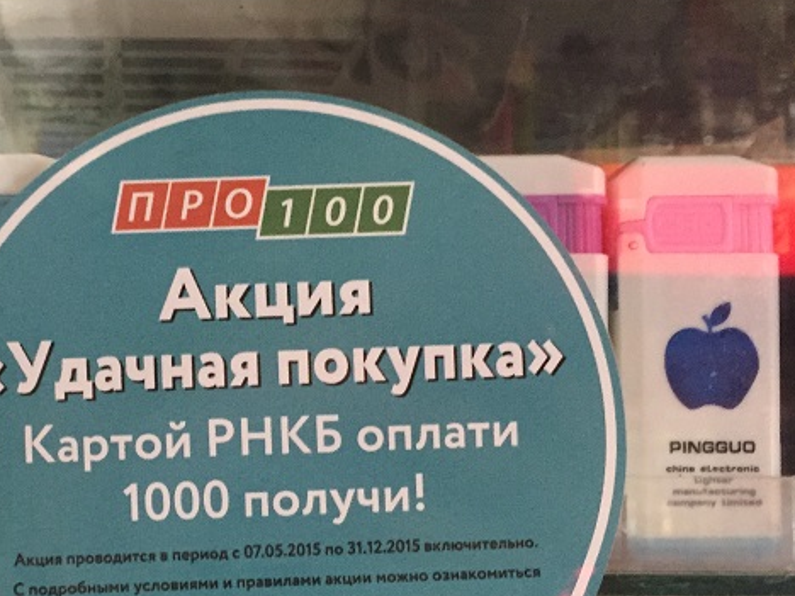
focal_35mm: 52
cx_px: 170
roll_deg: -1.6
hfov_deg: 35.7
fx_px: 1194
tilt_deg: +1.5
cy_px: 435
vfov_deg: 27.7
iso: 250
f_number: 2.2
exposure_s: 1/17
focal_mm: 4.15
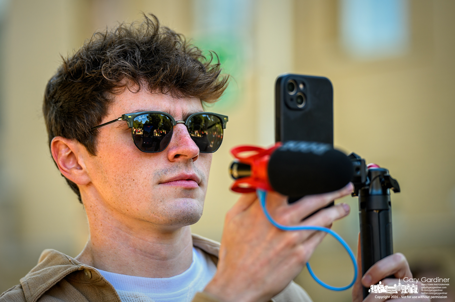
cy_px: 151
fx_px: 1641
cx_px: 228
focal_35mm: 130
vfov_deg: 10.5
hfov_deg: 15.8
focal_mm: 130
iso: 200
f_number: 2.8
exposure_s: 1/320
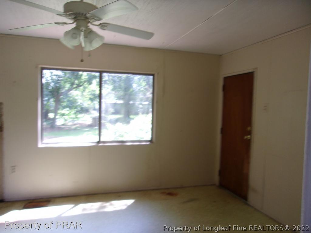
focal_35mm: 27
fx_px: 243
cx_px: 156
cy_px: 116
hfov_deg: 65.3
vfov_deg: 51.4
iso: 80
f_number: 3
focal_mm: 4.9
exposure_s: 1/45
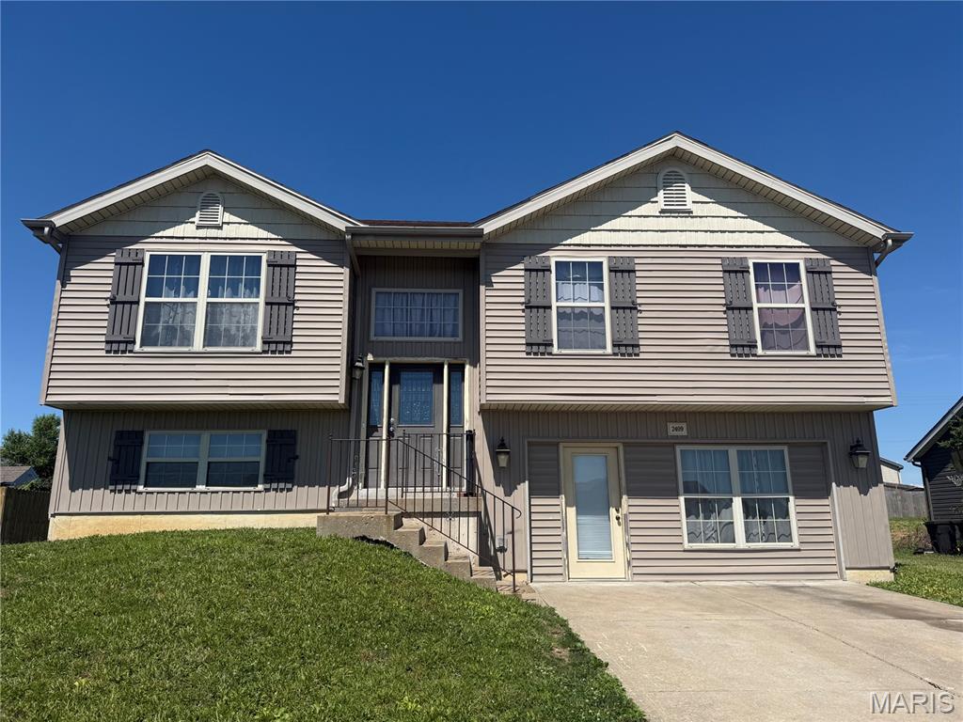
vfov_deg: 56.8
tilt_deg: +13.2
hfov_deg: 71.6
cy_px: 361
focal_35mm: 24
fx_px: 668
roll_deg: +0.4
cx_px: 482
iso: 80
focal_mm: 6.76
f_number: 1.78
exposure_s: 1/6173
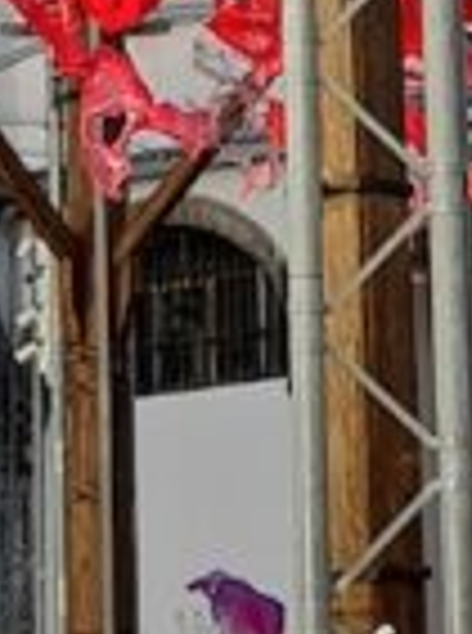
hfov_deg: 8.0
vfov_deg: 10.8
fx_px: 3324
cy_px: 4
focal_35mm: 182
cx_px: 611
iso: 32
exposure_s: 1/476
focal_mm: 4.65
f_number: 1.8
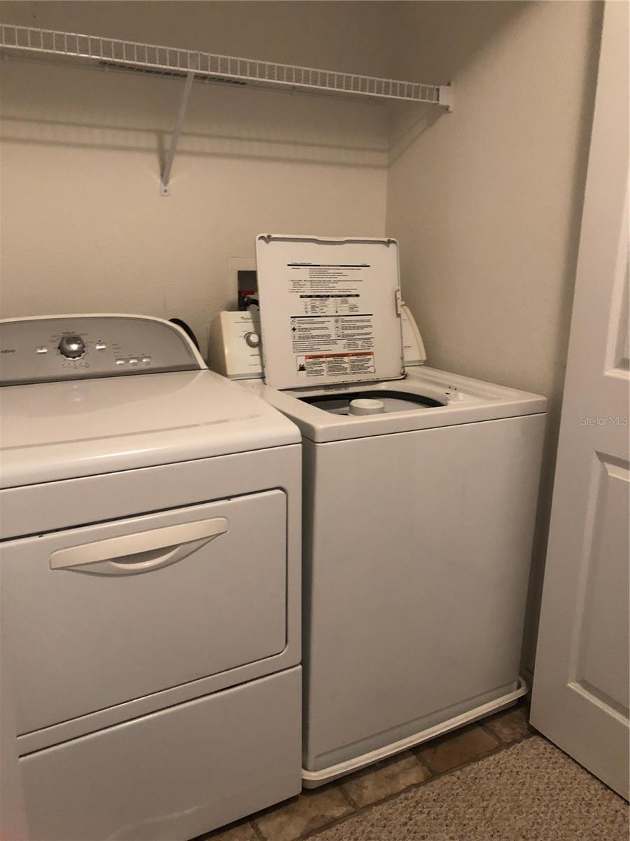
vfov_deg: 63.4
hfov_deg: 49.7
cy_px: 420
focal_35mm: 28
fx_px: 679
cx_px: 315
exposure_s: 1/7
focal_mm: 3.99
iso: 80
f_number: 1.8
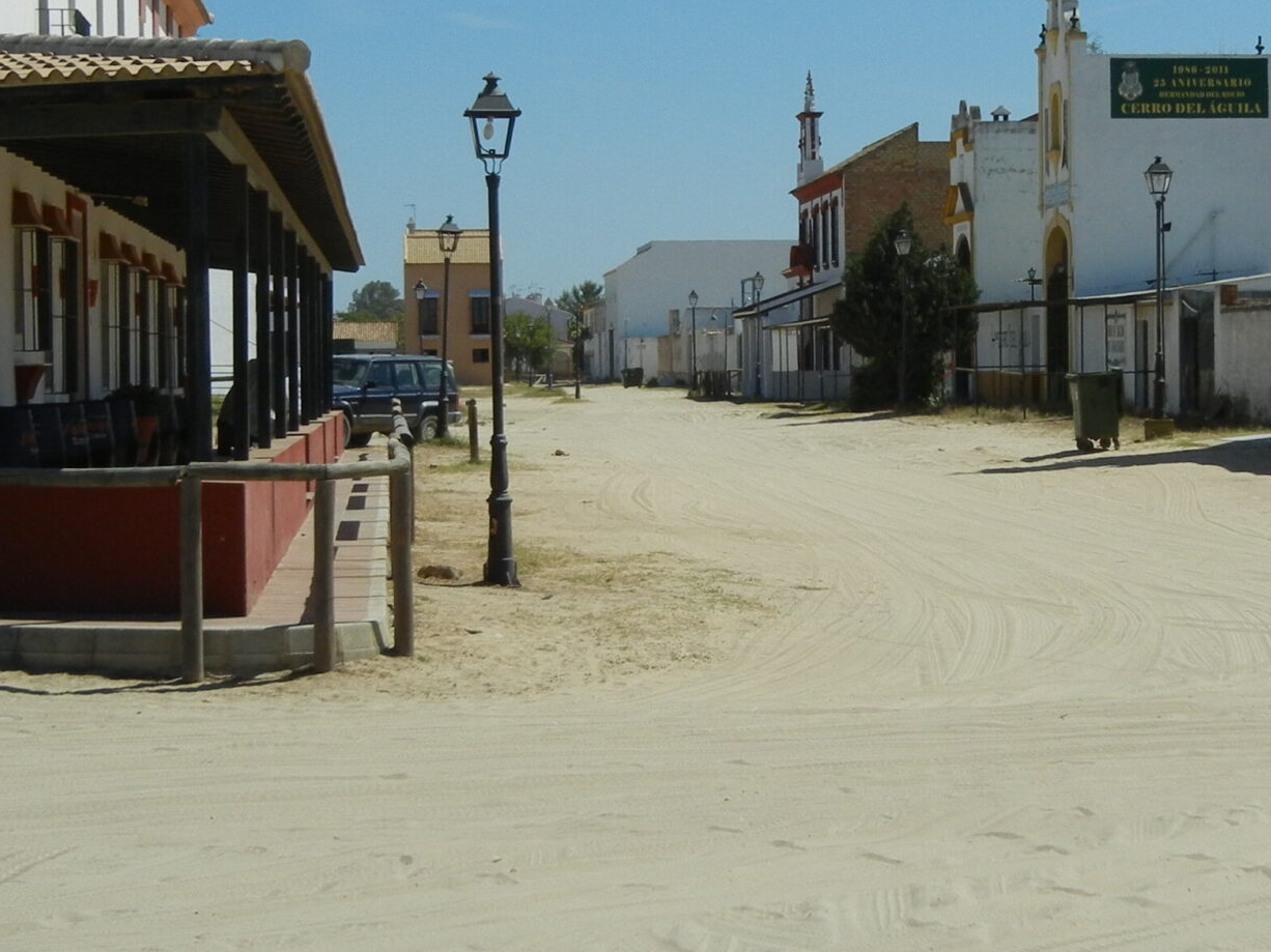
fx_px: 3451
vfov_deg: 15.7
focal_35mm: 94
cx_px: 806
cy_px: 454
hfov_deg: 20.8
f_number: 7.6
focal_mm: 8.1
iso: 160
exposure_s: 1/712
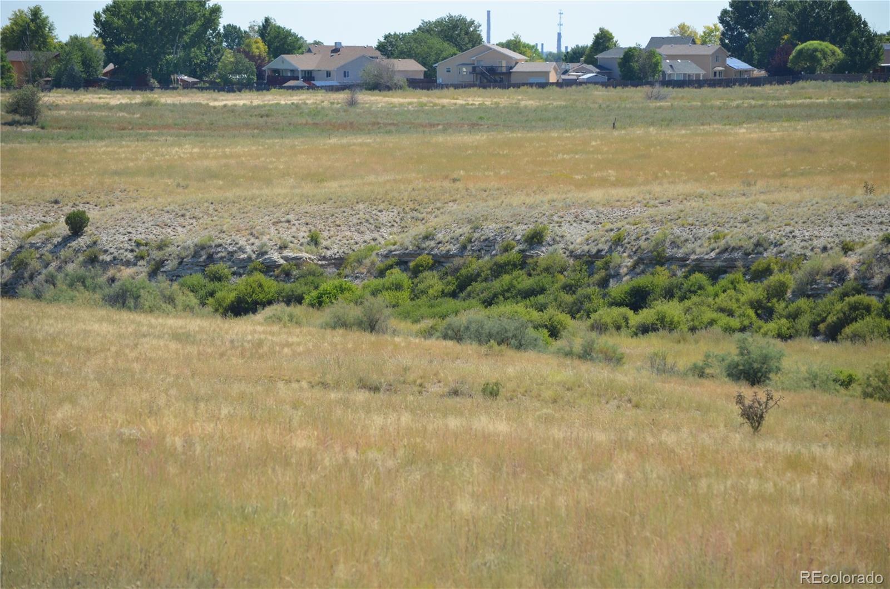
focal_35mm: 225
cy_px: 294
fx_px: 5550
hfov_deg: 9.2
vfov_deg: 6.1
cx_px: 445
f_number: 5.6
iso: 400
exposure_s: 1/2000
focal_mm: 150
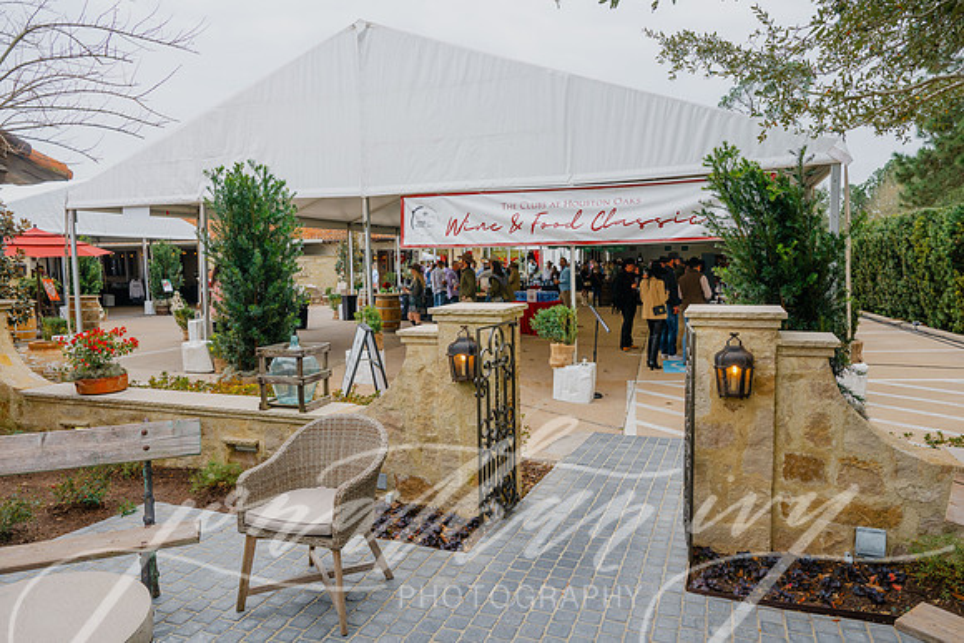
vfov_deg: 53.2
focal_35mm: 24
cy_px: 322
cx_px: 482
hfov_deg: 73.7
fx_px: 643
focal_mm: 24
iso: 280
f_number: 5.6
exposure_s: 1/250
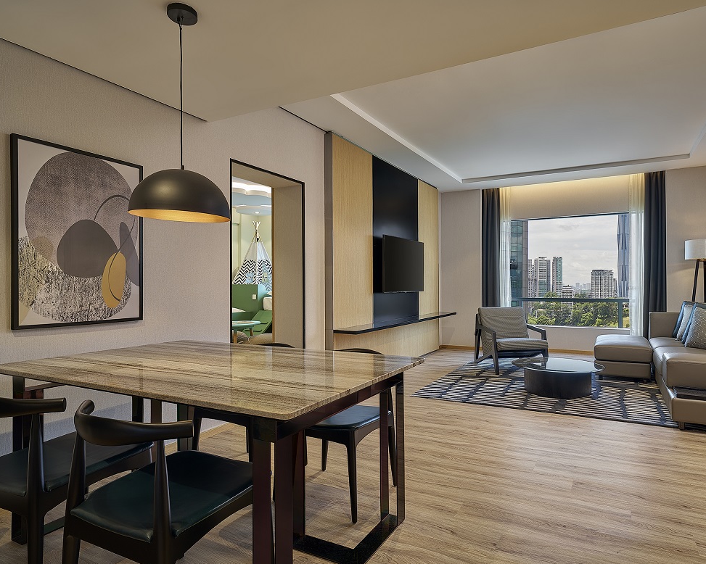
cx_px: 394
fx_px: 460
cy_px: 284
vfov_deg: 63.1
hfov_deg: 74.8
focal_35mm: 22
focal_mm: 19
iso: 160
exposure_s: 1/2
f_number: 8
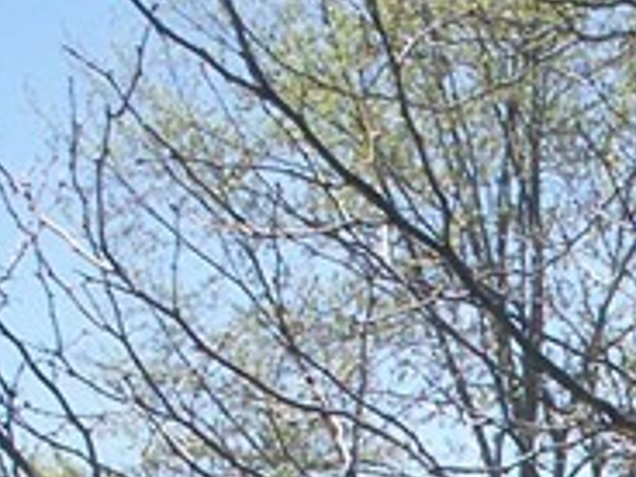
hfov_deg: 9.4
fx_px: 3675
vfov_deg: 7.0
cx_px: 1137
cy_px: 1123
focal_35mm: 200
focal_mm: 6
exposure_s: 1/356
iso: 100
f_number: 4.5
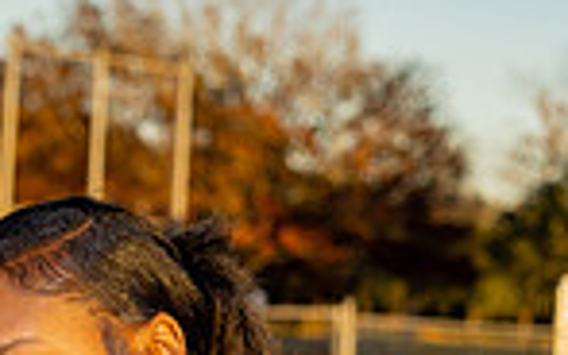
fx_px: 2664
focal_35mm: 172
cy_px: 822
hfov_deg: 12.1
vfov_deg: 7.2
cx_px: 139
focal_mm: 55
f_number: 4.5
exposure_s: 1/200
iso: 64
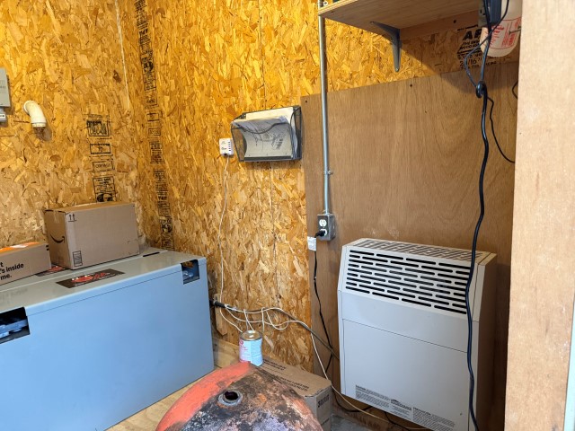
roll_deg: +2.2
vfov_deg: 56.8
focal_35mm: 24
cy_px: 216
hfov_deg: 71.6
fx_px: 399
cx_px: 288
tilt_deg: -9.6
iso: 400
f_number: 1.78
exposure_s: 1/60
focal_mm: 6.76
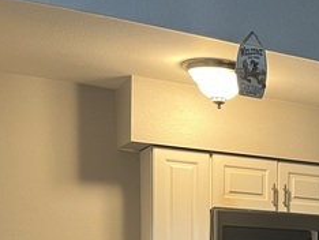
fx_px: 683
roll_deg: -1.8
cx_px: 408
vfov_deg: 18.2
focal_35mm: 74
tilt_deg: -6.3
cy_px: 333
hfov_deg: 23.4
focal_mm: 5.1
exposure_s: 1/60
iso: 250
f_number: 1.6
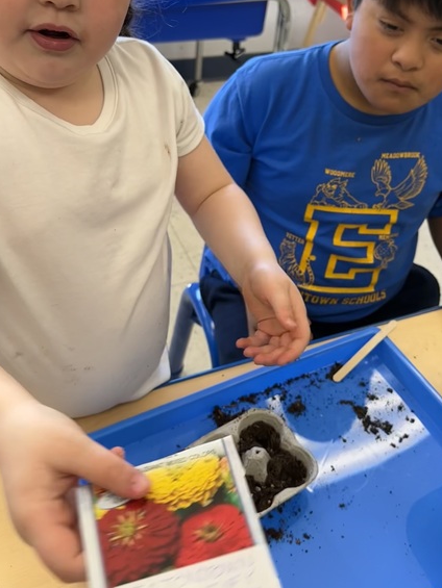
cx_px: 284
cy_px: 229
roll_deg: -11.0
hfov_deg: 41.4
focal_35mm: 34
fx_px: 579
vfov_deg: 53.5
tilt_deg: -37.1
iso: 125
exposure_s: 1/120
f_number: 1.78
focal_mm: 6.86
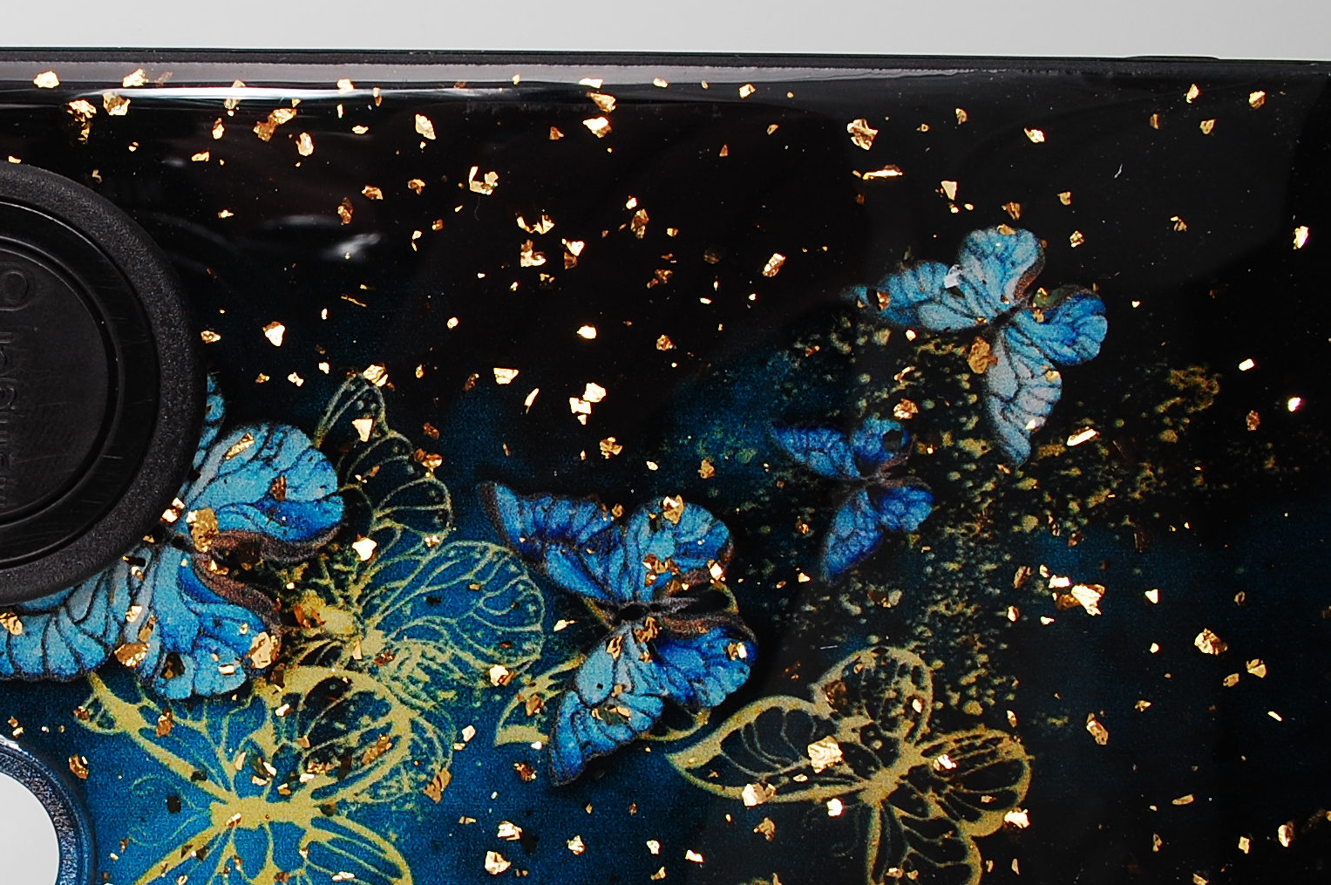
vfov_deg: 20.9
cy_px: 465
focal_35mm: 65
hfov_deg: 29.8
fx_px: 2401
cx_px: 166
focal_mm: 22
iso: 200
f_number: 13
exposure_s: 1/160
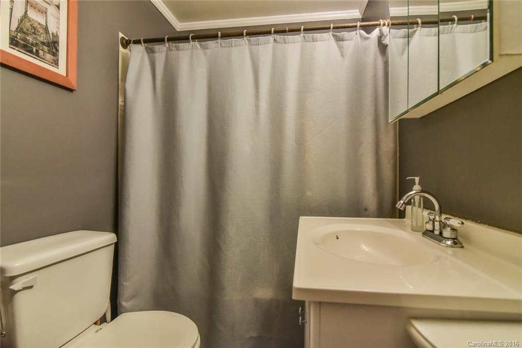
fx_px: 261
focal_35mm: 18
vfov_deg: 67.4
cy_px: 174
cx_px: 261
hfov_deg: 90.0
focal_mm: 18
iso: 4000
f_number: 5
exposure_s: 1/160
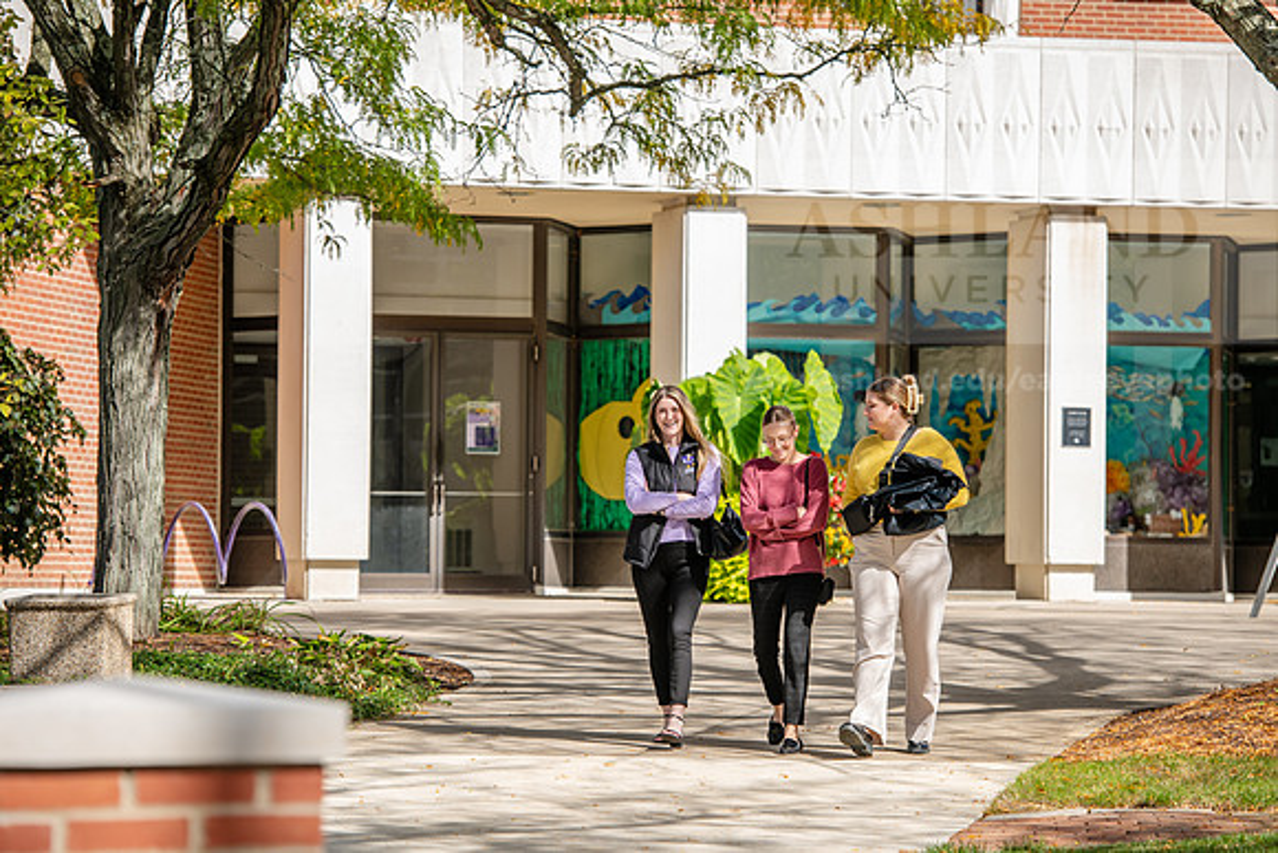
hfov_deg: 14.7
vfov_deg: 9.8
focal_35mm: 140
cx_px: 639
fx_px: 4971
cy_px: 426
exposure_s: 1/400
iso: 125
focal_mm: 140
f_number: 4.5
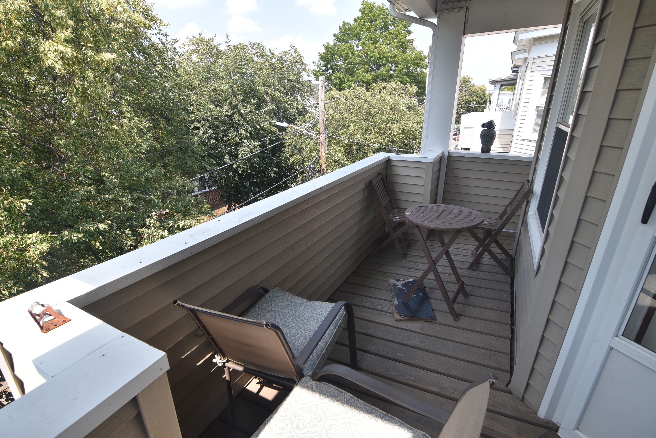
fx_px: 301
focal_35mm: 16
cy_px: 219
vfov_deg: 72.2
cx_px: 328
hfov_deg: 94.9
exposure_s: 1/250
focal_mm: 11
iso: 320
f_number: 8
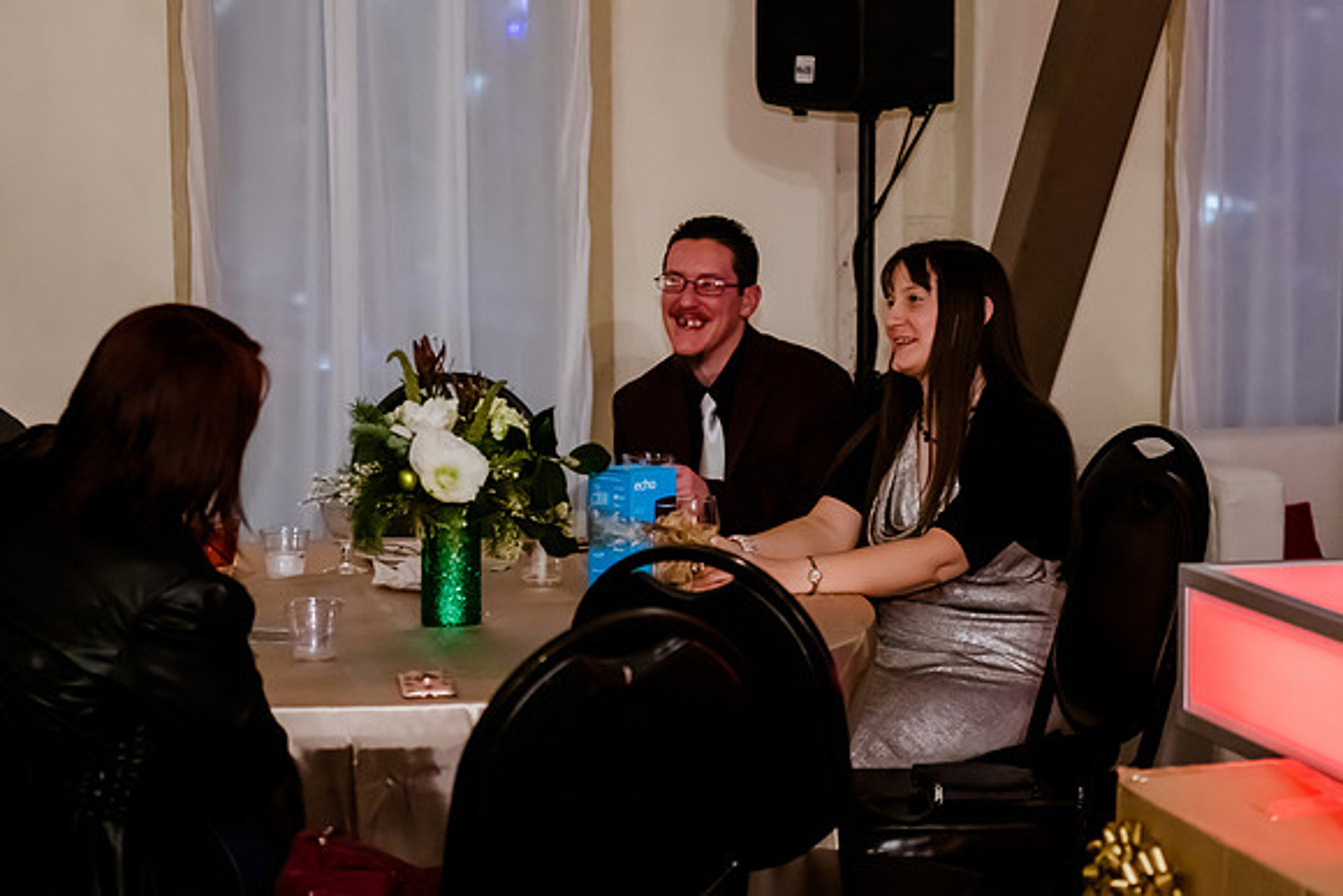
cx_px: 703
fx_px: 3296
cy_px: 402
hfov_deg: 23.0
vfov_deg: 15.5
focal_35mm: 88
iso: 5000
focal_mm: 70
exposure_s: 1/200
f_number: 2.8
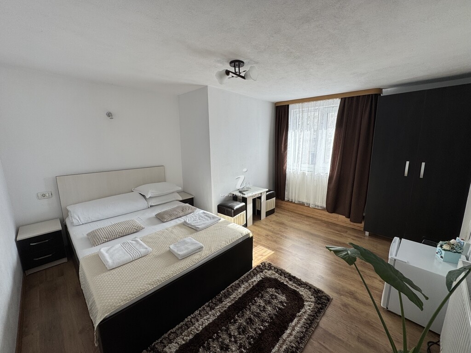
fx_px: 190
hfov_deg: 102.1
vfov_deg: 85.7
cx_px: 236
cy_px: 176
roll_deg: +1.0
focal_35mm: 14
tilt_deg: -10.4
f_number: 2.2
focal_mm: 2.22
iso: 40
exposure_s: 1/191
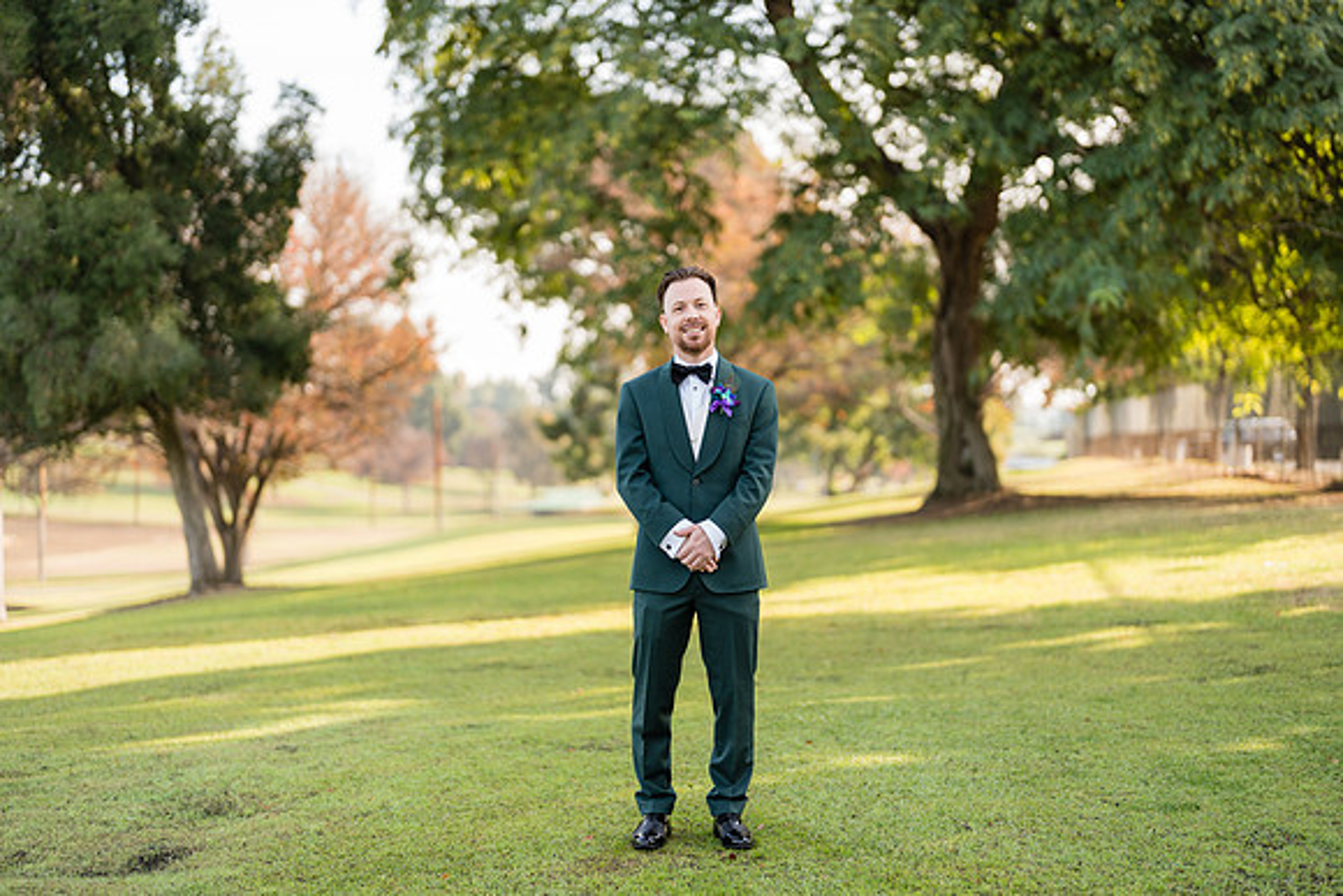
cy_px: 448
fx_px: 1866
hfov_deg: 39.6
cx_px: 672
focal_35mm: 50
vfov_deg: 27.0
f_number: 1.2
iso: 125
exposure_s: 1/1250
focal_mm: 50
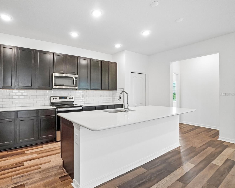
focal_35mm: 17
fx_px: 118
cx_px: 94
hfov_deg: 88.5
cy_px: 94
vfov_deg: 77.0
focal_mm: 10
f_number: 8
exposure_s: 1/30
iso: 1000
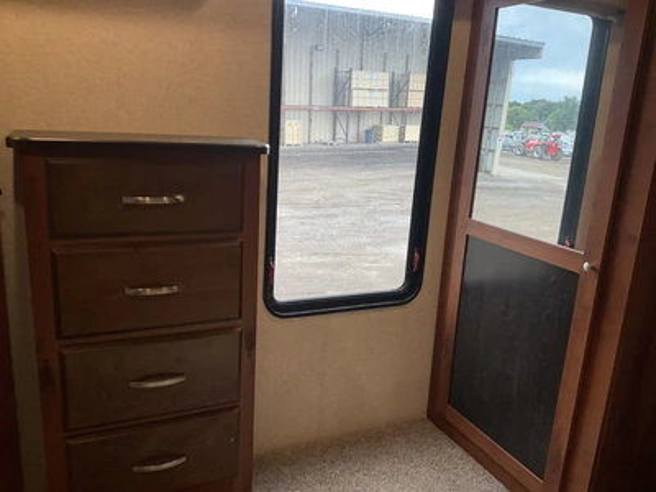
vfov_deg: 48.2
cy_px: 246
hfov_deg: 61.7
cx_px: 328
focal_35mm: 29
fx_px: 550
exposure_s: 1/60
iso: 160
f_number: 1.8
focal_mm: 3
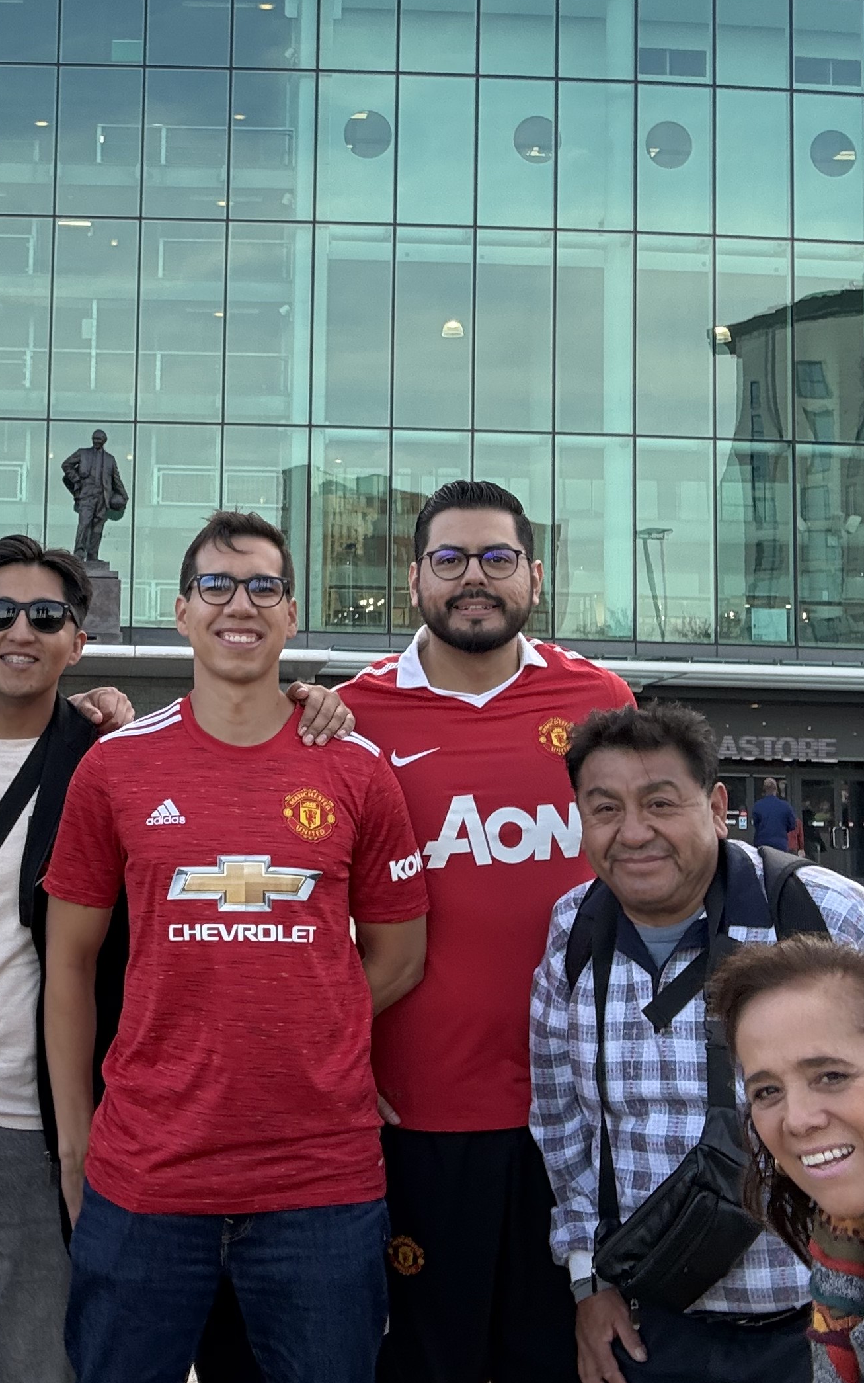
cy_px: 515
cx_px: 108
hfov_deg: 26.6
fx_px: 1771
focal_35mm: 47
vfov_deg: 42.3
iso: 32
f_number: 1.9
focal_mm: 2.69
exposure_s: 1/122
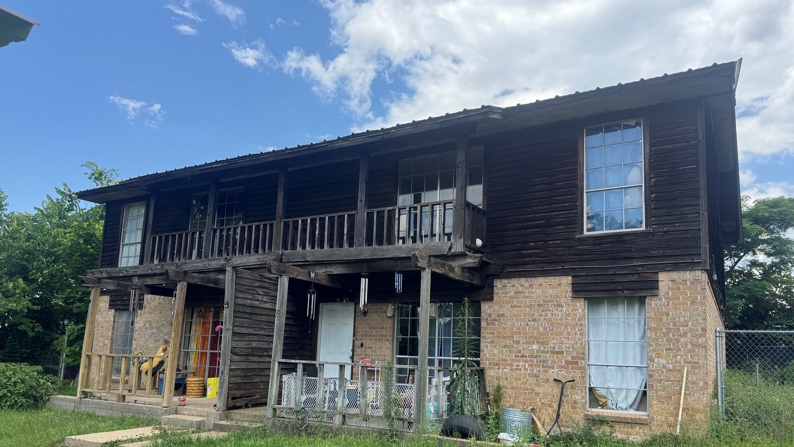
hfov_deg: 69.9
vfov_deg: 42.6
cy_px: 282
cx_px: 394
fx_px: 569
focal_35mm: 27
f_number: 1.78
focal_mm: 6.76
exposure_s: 1/1818
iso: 80
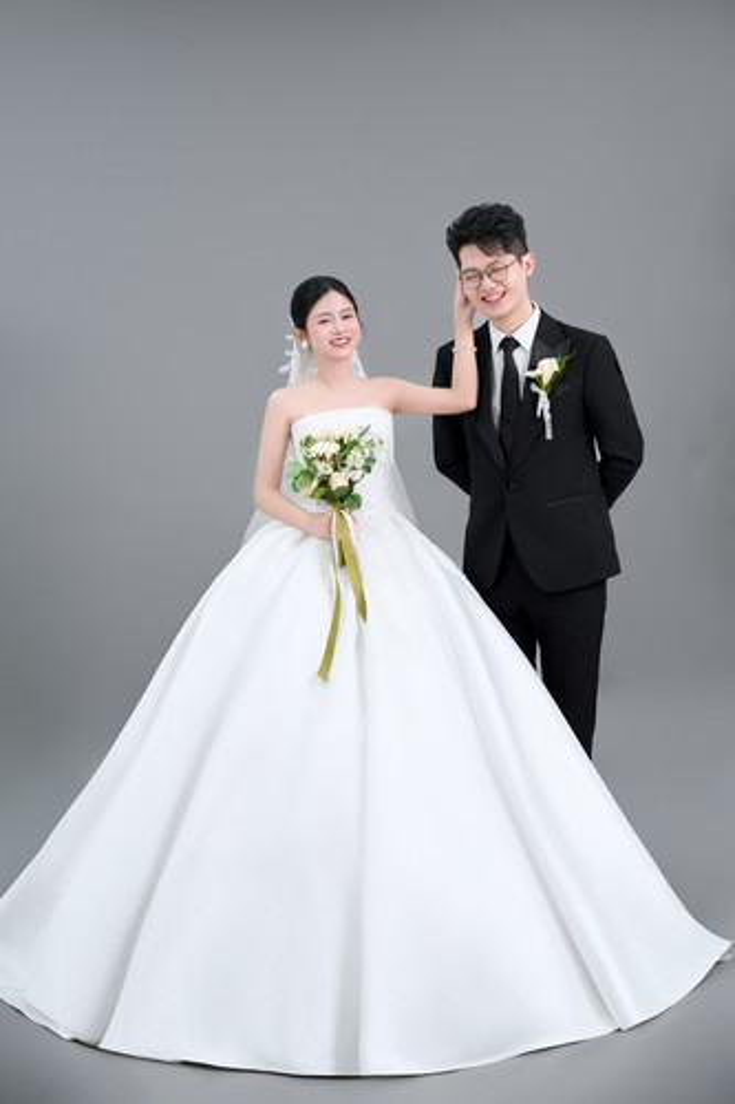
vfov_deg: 34.3
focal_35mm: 58
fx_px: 1787
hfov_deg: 23.2
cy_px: 552
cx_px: 368
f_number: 4
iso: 320
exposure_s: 1/125
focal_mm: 58.3
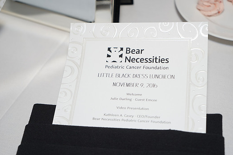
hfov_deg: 26.0
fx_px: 505
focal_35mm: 78
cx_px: 128
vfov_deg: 17.5
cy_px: 71
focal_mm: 70
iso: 160
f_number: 5.6
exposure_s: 1/80
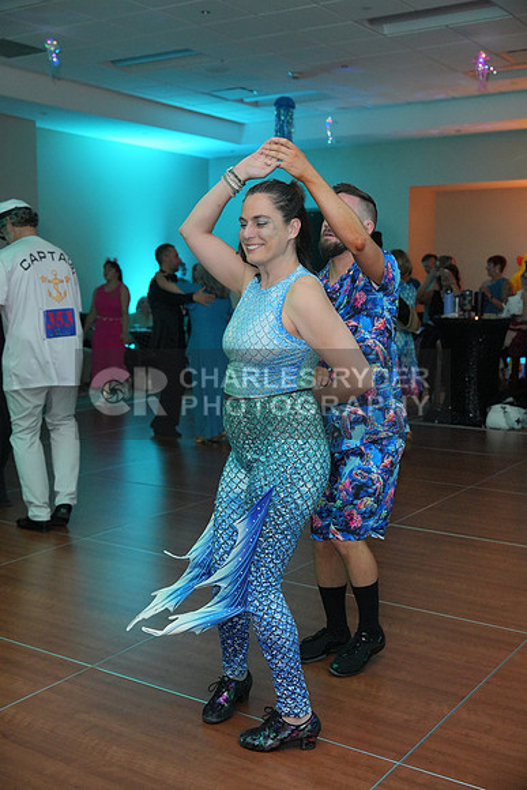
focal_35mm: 43
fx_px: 944
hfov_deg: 31.2
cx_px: 264
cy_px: 395
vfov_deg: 45.4
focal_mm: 43
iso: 4000
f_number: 4
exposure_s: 1/200
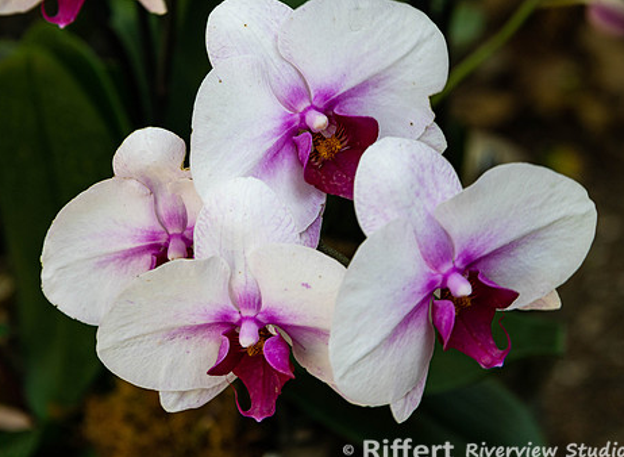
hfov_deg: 9.0
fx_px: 3985
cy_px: 201
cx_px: 309
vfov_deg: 6.6
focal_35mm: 223
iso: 250
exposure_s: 1/160
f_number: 8
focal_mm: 160
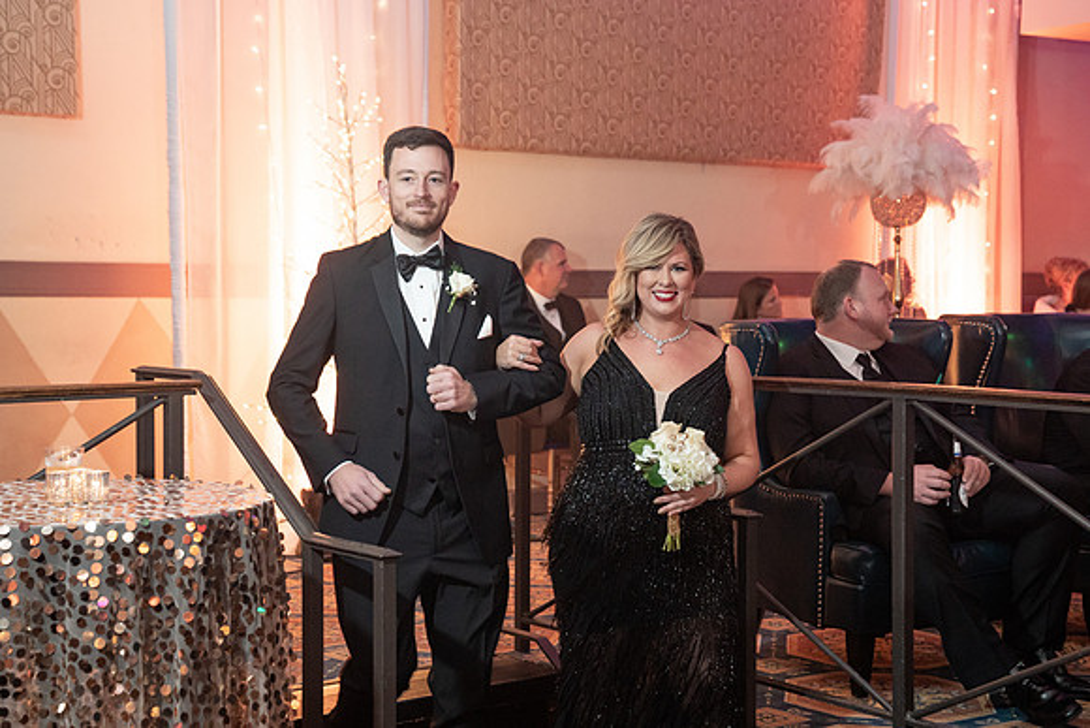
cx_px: 558
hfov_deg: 35.2
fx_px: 1716
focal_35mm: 57
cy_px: 373
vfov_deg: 23.9
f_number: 4
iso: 4000
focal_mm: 53
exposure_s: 1/100
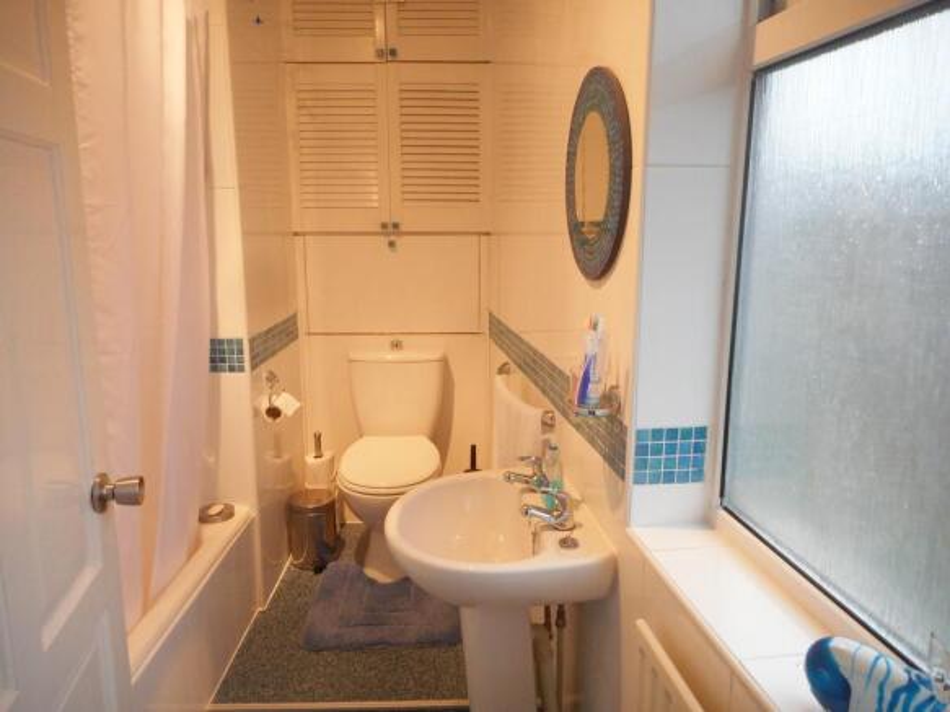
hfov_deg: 69.4
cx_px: 475
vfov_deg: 54.9
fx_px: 686
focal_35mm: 25
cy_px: 356
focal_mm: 4.5
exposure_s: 1/30
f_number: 3.7
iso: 280
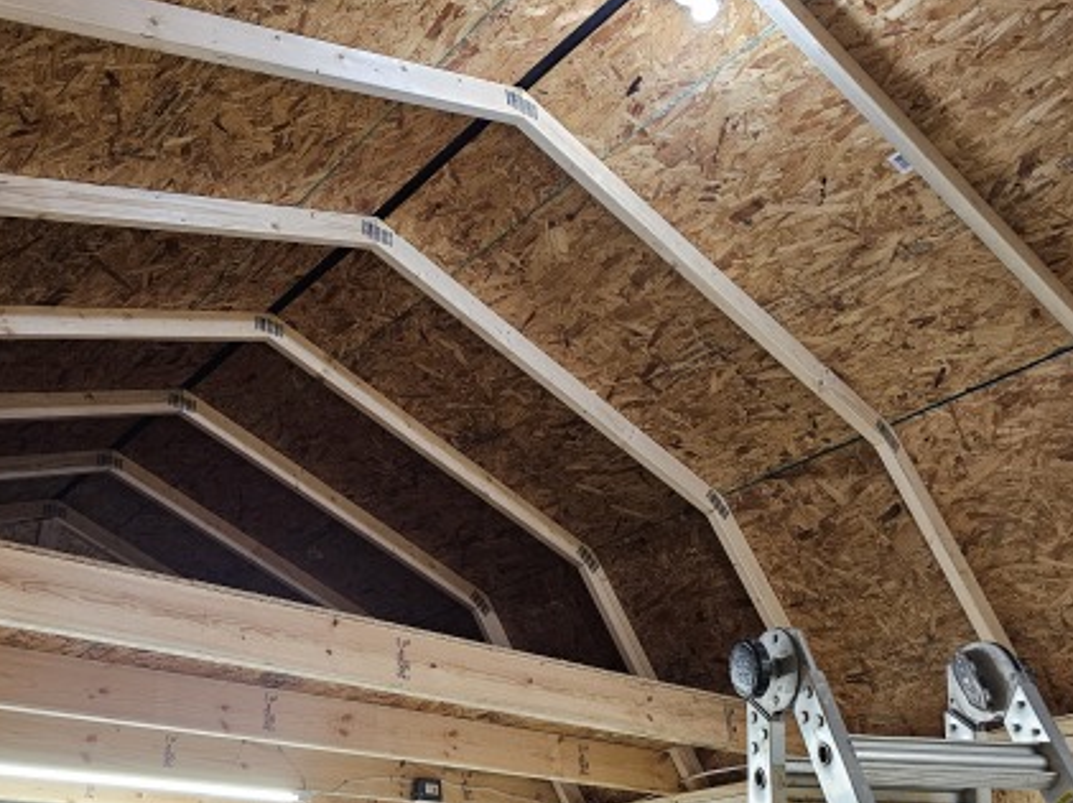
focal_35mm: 35
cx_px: 426
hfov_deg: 52.3
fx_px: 1084
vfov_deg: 40.6
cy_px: 423
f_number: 1.7
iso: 640
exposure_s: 1/60
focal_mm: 6.3
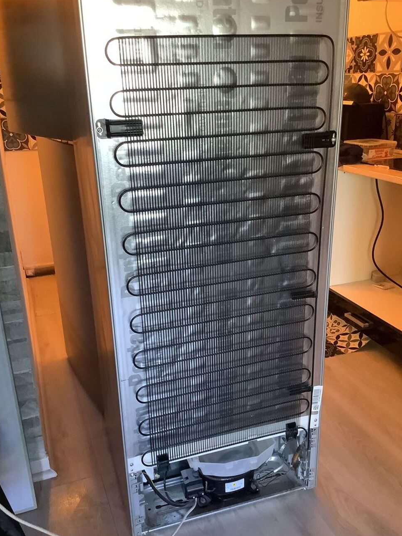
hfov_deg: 44.2
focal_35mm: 32
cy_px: 272
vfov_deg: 56.8
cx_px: 205
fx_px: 495
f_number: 2.4
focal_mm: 3.3
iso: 400
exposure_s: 1/50
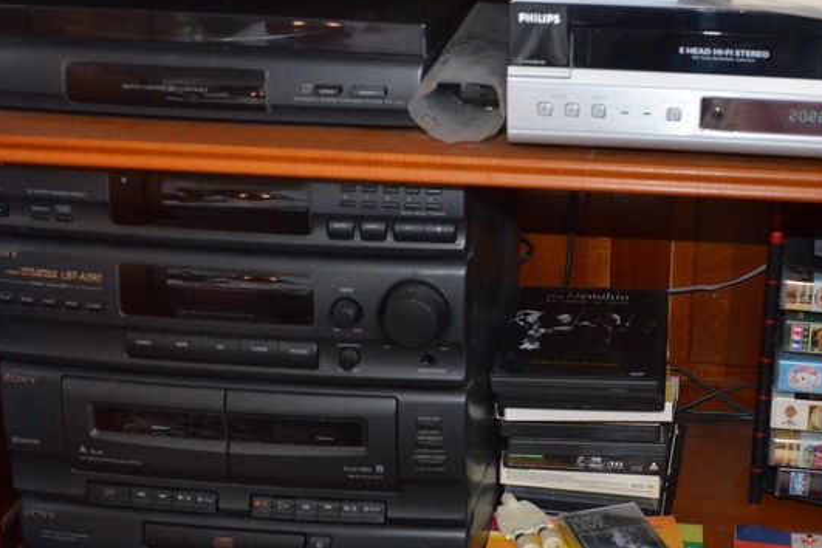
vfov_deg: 21.9
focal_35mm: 62
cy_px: 307
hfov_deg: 31.9
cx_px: 598
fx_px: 1416
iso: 3200
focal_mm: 22
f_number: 3.8
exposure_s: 1/60
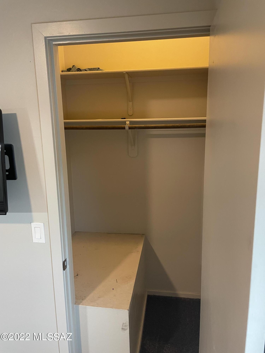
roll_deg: +0.8
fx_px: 265
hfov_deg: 53.1
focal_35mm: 26
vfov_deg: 67.3
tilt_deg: -10.7
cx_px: 132
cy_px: 176
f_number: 1.6
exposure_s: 1/60
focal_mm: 4.2
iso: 400
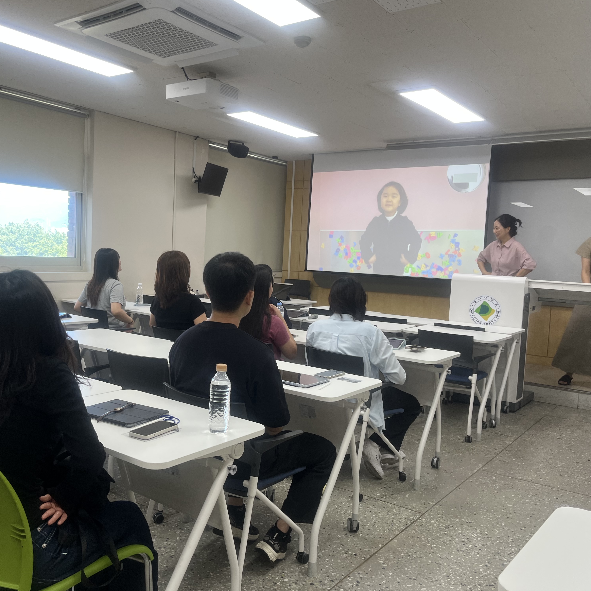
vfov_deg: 52.5
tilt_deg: -4.5
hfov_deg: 52.4
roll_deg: -2.7
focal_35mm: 31
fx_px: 599
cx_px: 263
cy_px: 297
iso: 64
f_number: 1.6
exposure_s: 1/120
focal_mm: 5.1
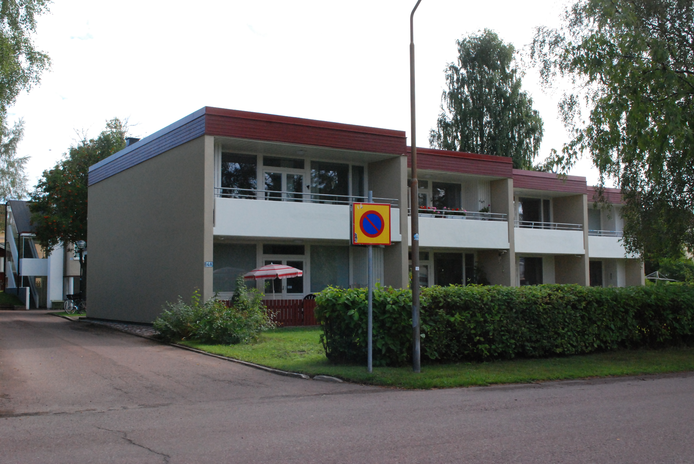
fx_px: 753
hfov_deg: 49.5
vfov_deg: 34.3
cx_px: 347
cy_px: 232
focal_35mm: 39
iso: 1250
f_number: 13
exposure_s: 1/640
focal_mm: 26
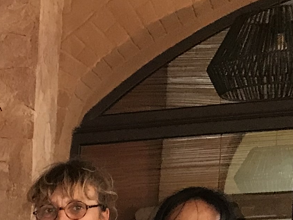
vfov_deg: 9.9
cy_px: 485
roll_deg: +0.6
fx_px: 1143
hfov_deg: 11.9
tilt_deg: -8.2
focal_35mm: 135
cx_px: -411
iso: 32
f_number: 1.8
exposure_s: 1/33
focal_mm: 3.99
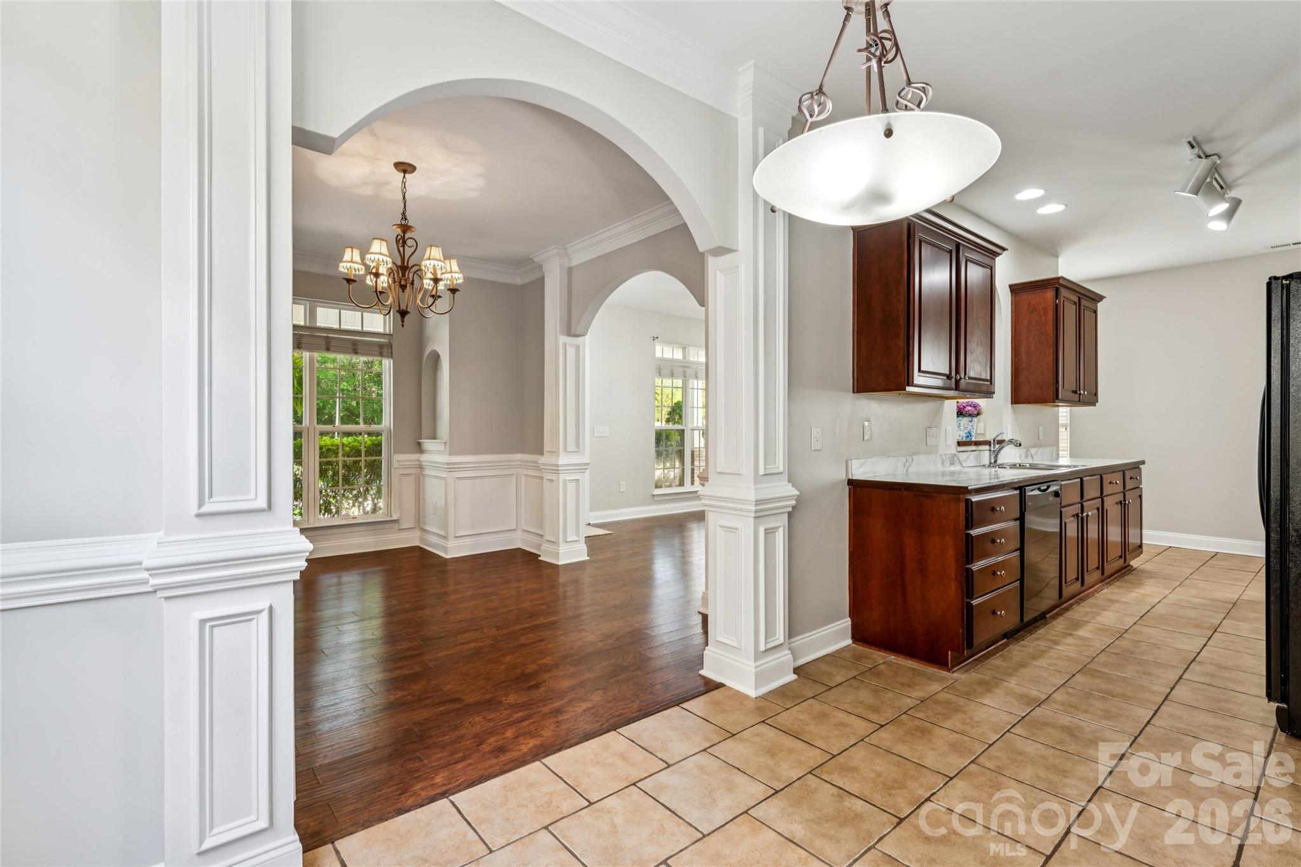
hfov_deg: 95.7
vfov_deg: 72.7
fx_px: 589
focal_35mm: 16
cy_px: 434
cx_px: 650
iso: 100
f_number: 9
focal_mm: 16.3
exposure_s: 1/4
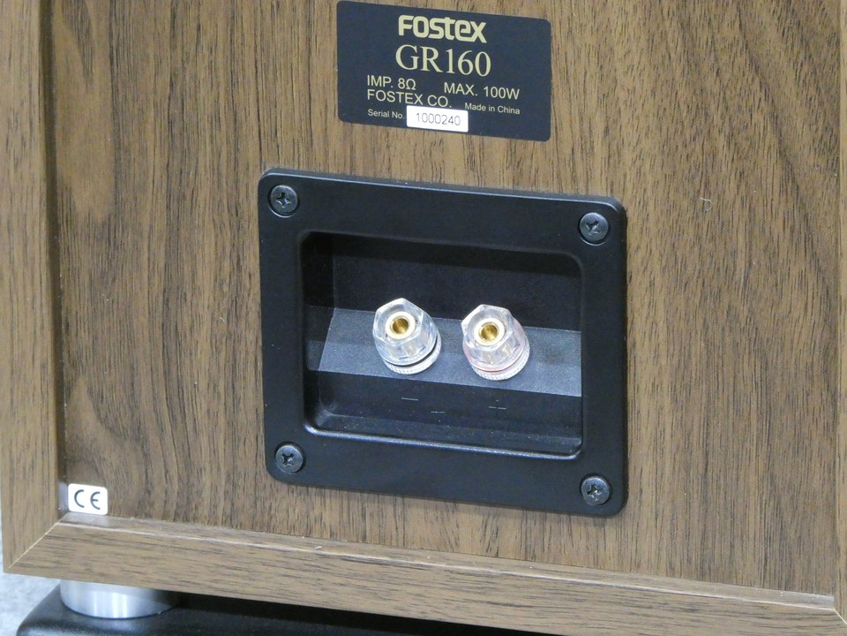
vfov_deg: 6.9
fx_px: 5236
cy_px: 318
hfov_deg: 9.2
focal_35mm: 214
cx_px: 424
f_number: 5.6
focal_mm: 38.4
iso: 1600
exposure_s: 1/15
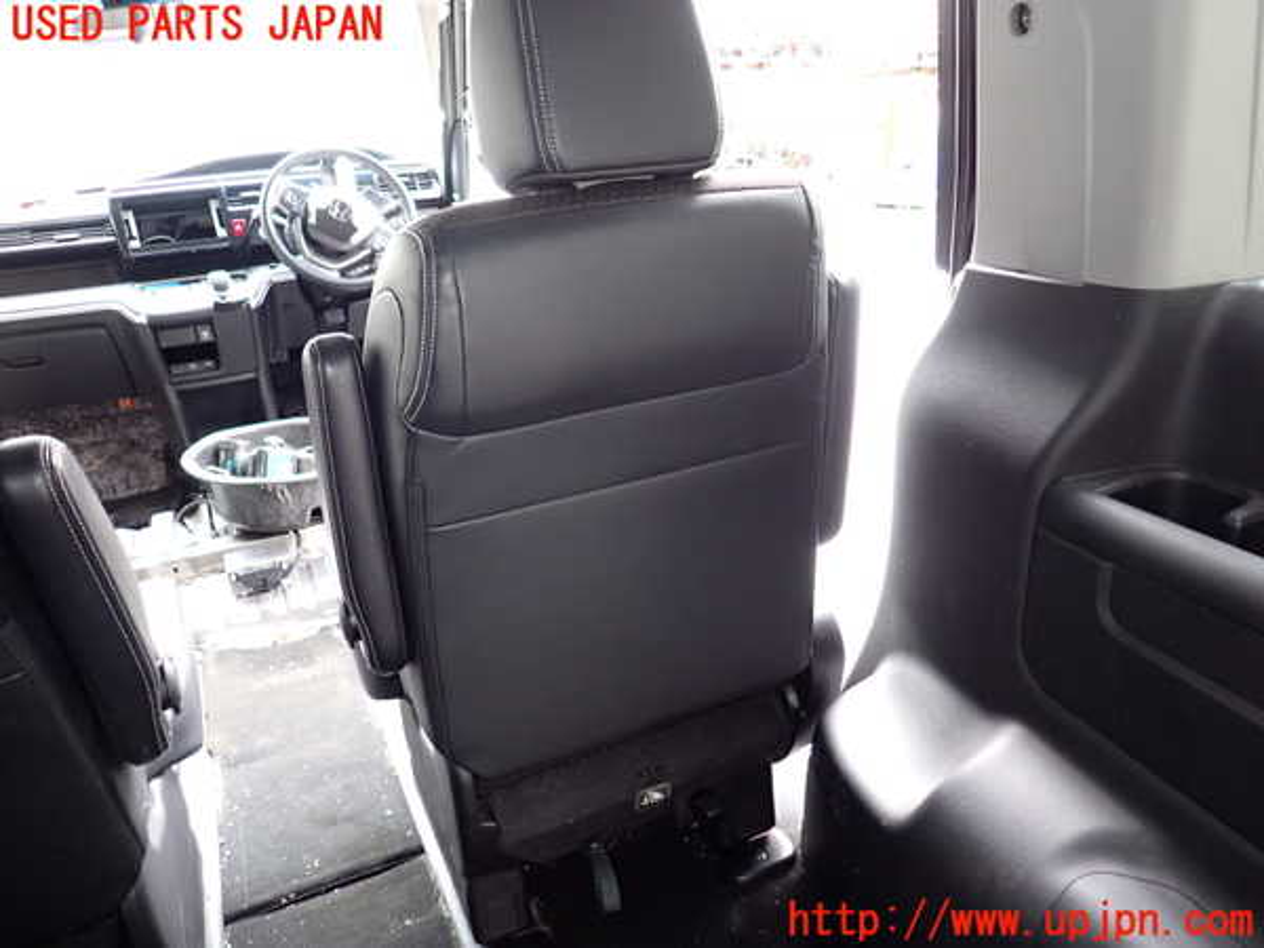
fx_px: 913
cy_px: 474
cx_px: 632
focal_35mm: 25
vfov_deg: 54.9
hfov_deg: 69.4
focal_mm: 4.5
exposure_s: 1/30
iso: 200
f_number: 2
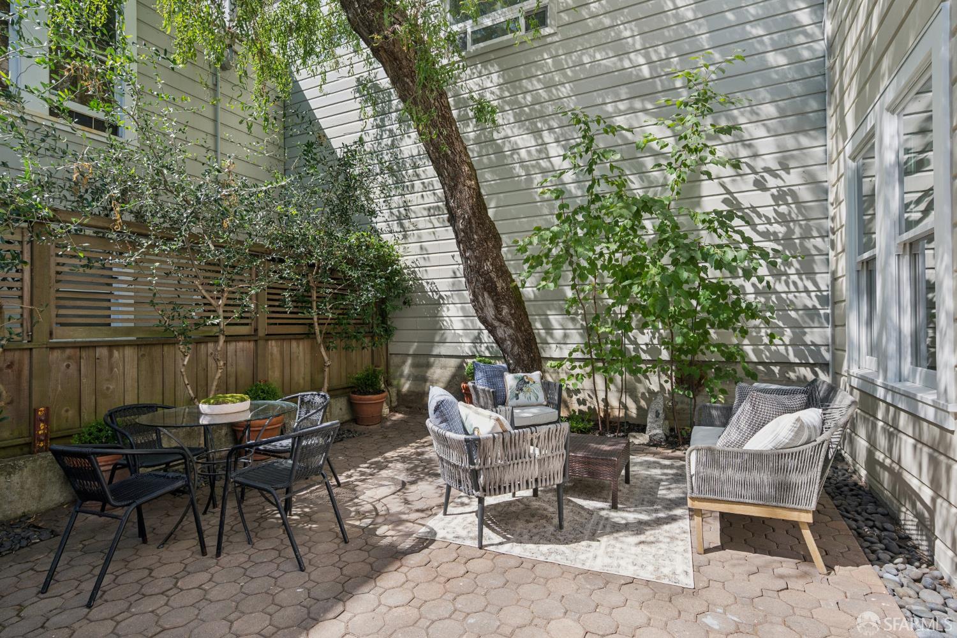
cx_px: 478
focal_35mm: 18
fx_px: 478
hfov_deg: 90.0
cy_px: 319
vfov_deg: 67.4
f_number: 9
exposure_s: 1/400
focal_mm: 18
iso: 500
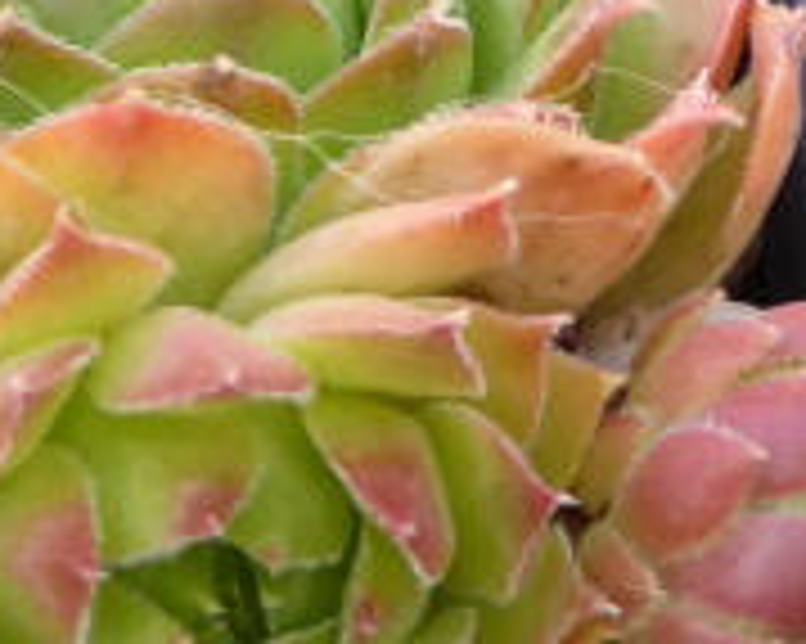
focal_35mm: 214
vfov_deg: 7.2
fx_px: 5102
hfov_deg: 8.8
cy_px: 14
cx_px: -414
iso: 250
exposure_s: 1/60
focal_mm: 8.4
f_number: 4
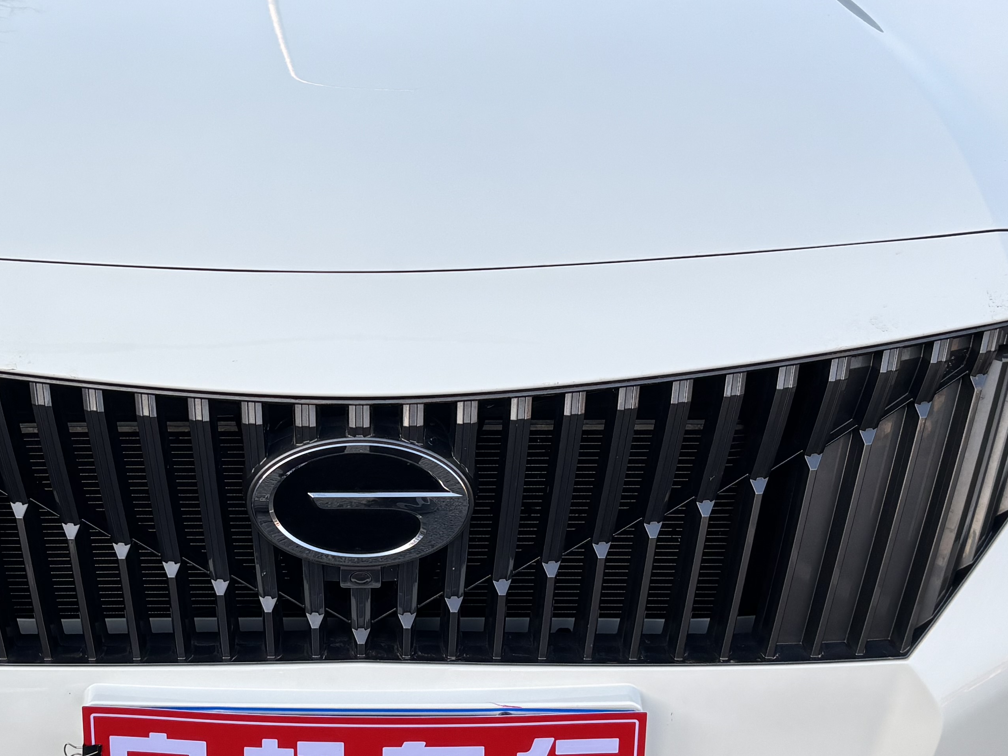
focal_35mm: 58
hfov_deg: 32.9
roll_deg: -0.6
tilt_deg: -20.0
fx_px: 1689
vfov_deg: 25.2
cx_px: 325
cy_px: 337
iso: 50
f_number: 1.6
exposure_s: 1/775
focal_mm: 5.96
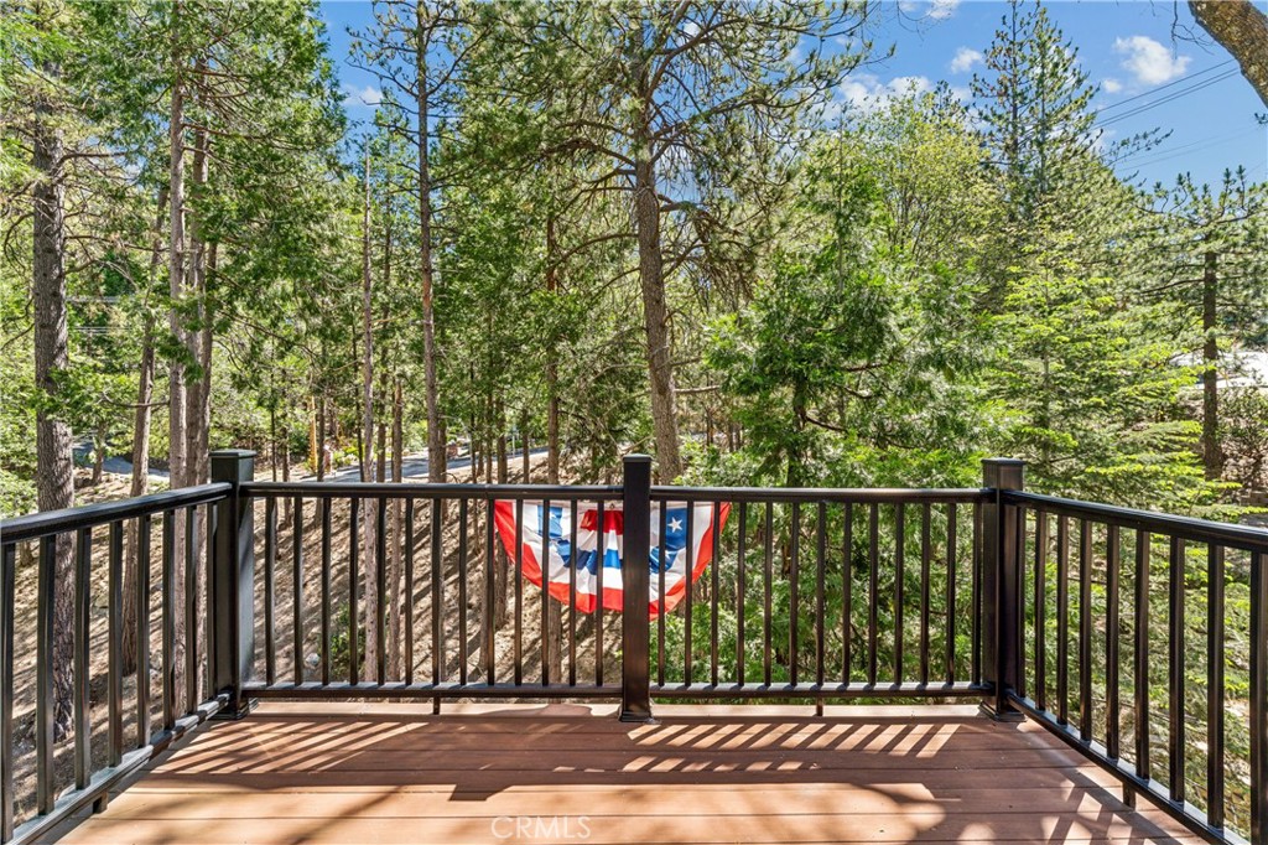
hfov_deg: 94.0
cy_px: 422
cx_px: 634
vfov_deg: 71.0
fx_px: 592
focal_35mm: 17
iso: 100
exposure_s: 1/20
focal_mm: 16.8
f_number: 13
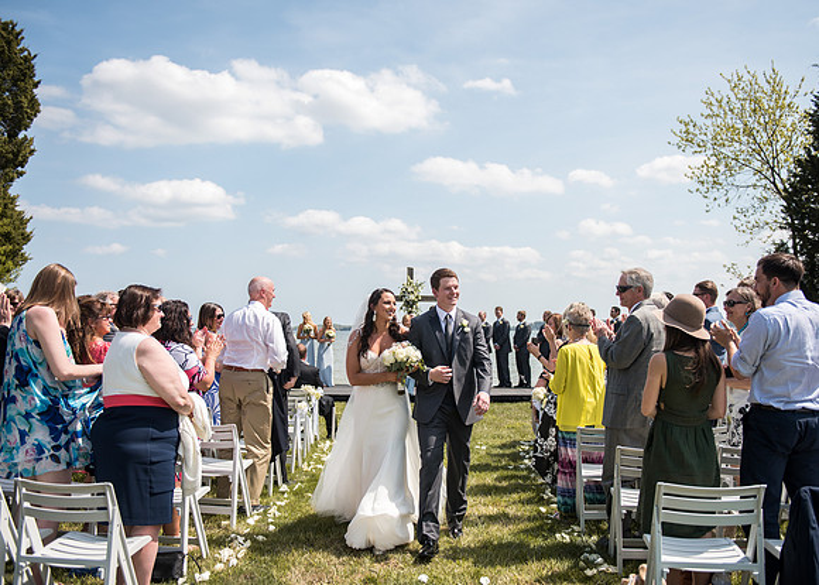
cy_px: 291
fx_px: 710
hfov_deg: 60.0
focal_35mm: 31
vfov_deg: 44.8
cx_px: 424
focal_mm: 29
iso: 160
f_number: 2.8
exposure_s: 1/4000
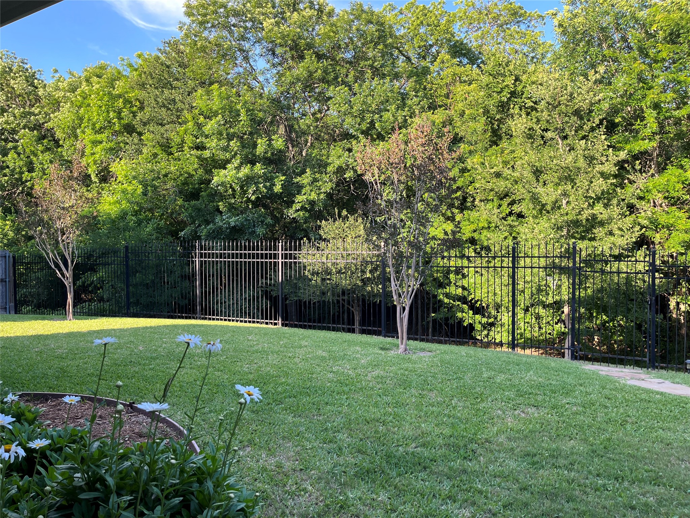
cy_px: 259
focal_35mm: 26
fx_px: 518
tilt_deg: -1.2
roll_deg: -0.2
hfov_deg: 67.3
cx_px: 345
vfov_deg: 53.1
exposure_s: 1/274
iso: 40
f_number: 1.6
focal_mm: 5.1
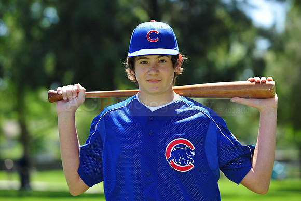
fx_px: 1379
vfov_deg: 8.3
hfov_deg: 12.5
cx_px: 150
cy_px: 100
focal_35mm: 165
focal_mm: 165
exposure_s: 1/400
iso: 200
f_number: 5.6
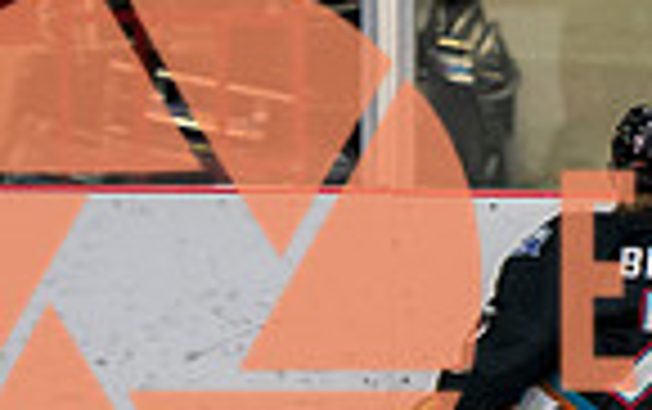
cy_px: 282
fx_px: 13538
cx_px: 1687
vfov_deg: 1.7
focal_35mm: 761
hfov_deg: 2.7
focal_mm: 130
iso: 2000
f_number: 3.2
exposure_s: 1/640
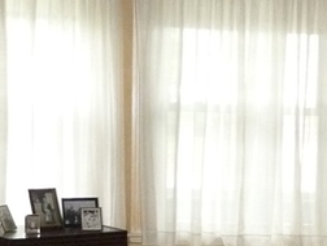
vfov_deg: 12.7
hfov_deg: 17.1
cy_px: 282
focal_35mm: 114
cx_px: 283
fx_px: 1077
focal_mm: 4.7
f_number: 3.3
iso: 500
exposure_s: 1/30
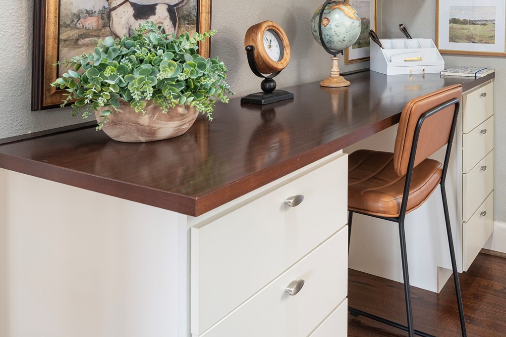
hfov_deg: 53.2
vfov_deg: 36.2
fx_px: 478
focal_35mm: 34
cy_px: 25
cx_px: 381
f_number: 7.1
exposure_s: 1.3
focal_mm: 16
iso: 100
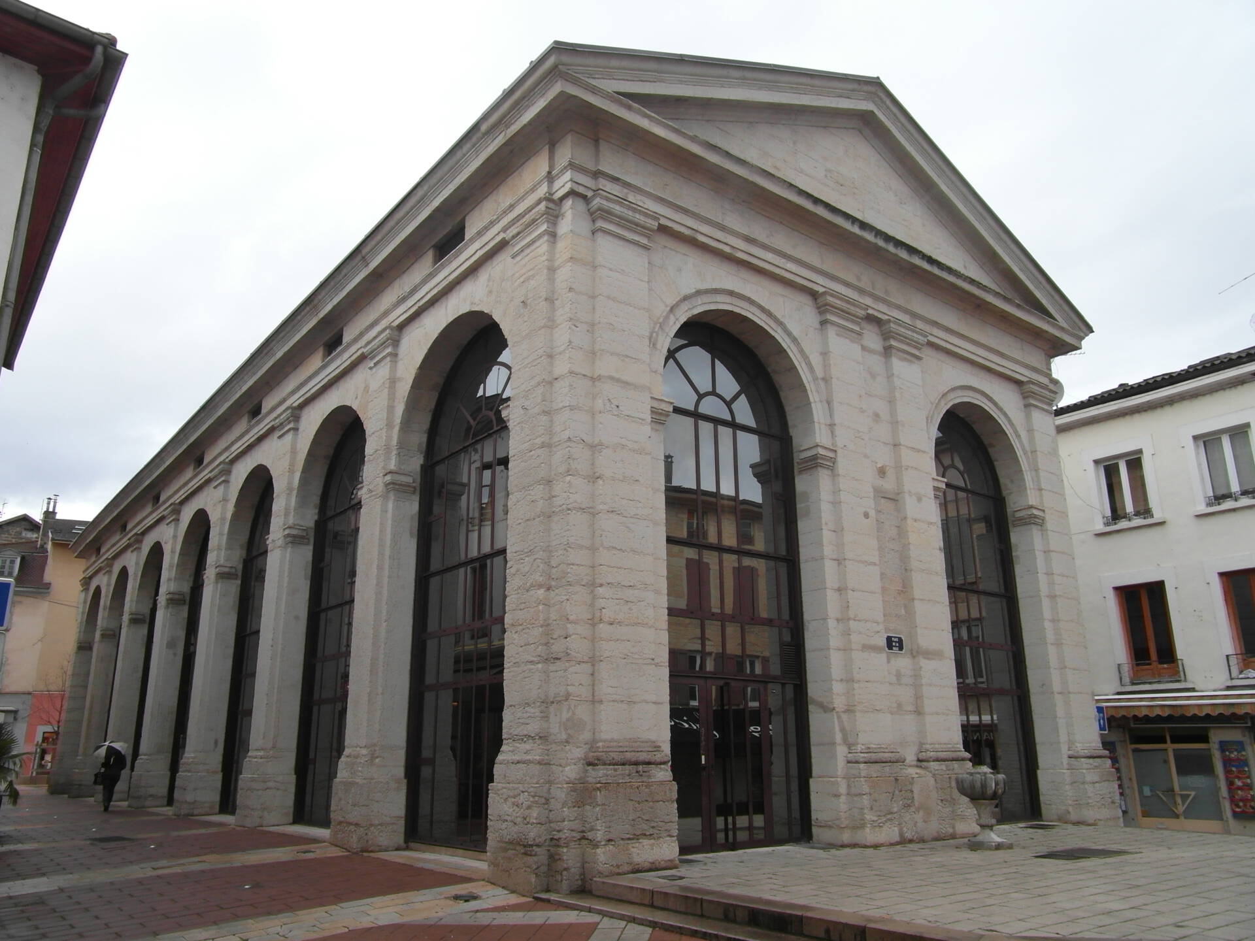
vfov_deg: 56.8
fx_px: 870
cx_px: 628
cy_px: 470
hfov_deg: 71.6
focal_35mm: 24
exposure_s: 1/125
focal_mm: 4
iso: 80
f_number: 4.6
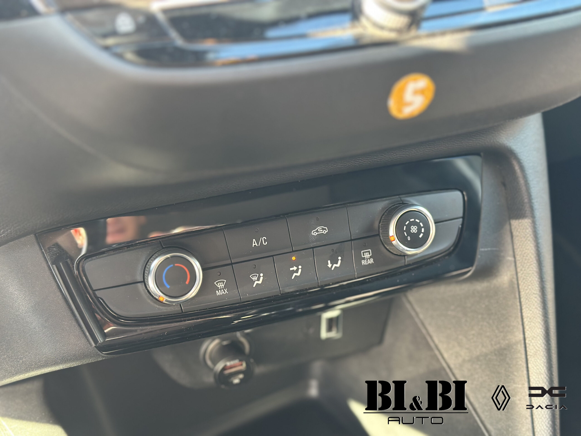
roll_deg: +1.6
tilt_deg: -29.3
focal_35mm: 48
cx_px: 290
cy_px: 218
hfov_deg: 39.7
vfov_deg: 30.3
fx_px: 806
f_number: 1.78
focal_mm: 6.86
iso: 200
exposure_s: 1/60
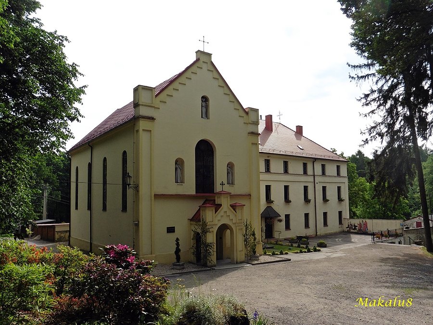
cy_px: 162
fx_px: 300
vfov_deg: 56.8
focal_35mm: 24
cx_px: 216
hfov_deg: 71.6
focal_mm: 4.3
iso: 100
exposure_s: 1/800
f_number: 4
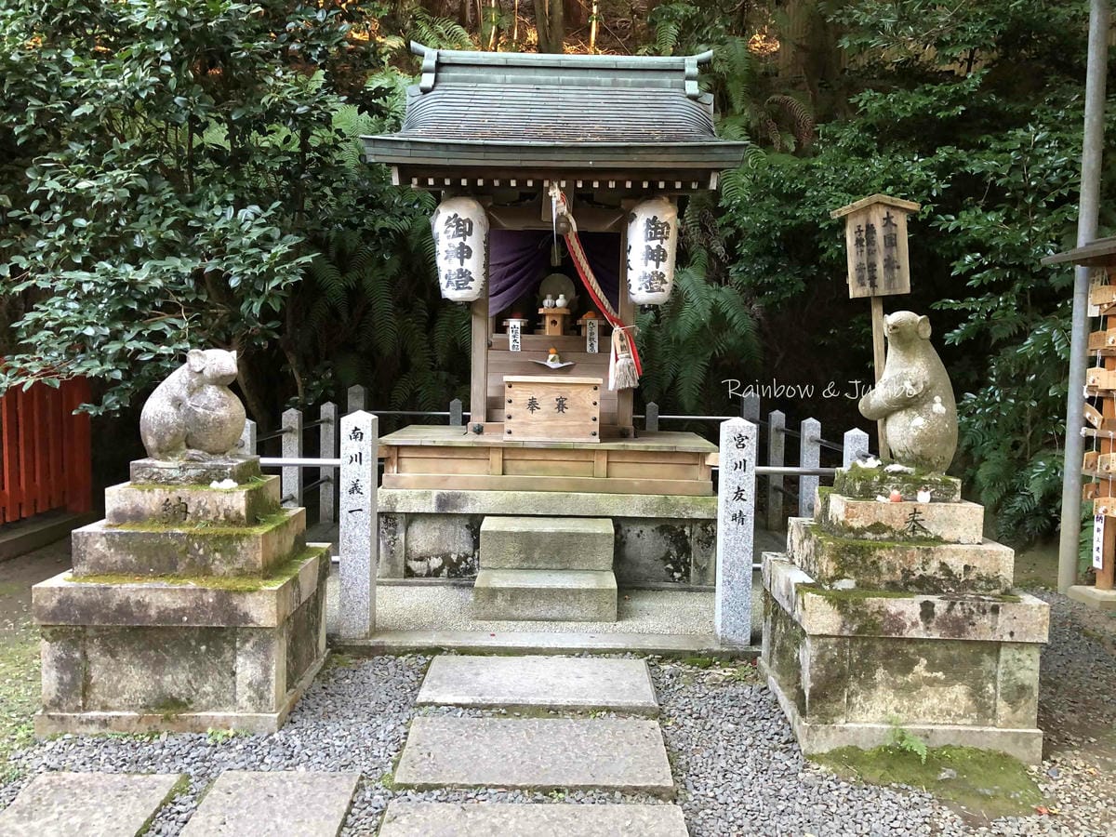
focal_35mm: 28
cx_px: 558
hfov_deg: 63.4
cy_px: 418
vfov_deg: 49.7
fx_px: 903
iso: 100
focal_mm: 4
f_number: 1.8
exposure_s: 1/12
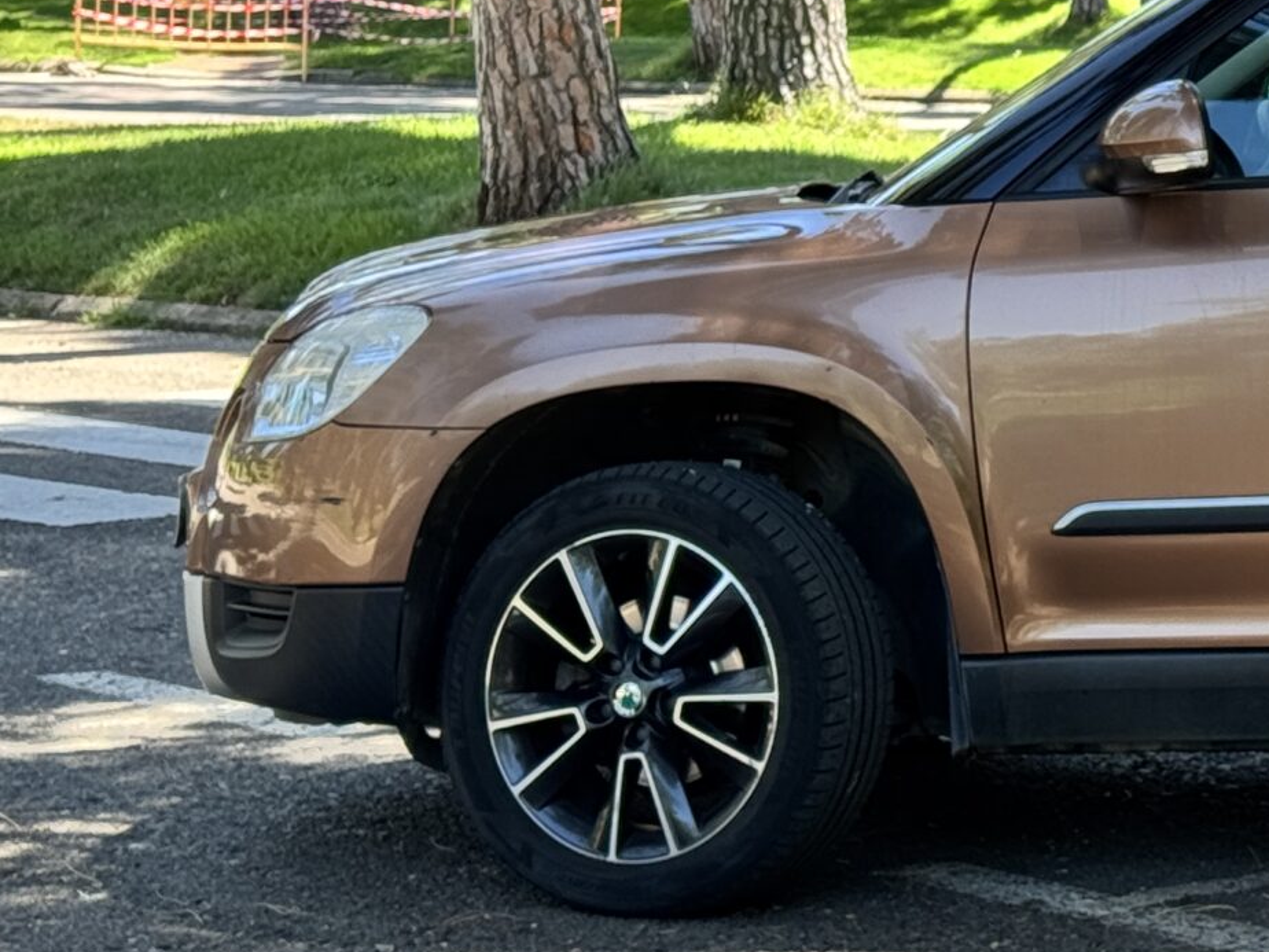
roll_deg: +0.6
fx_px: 4876
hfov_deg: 14.3
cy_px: -21
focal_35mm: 133
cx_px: 1571
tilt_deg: +2.3
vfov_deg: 11.0
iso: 64
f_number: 1.78
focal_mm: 6.76
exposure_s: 1/309
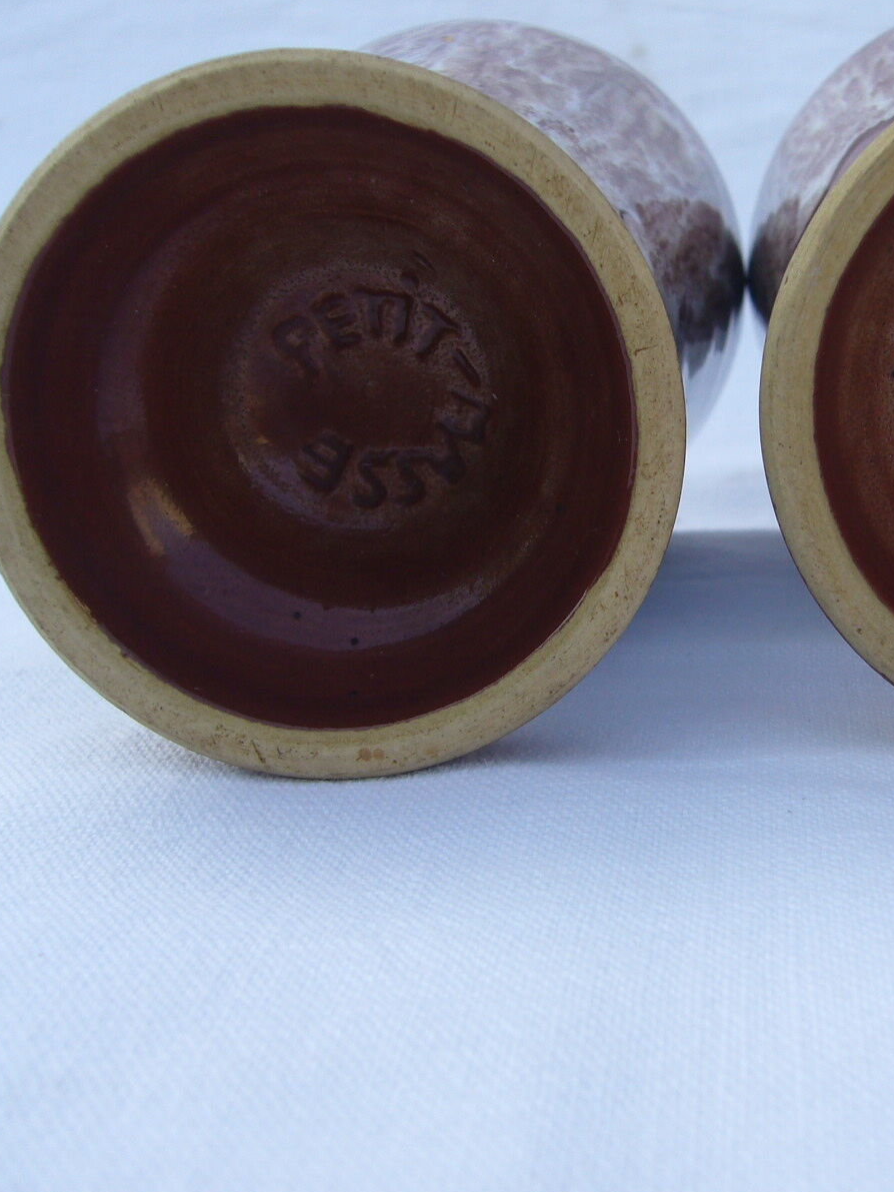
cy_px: 599
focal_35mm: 47
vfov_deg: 40.4
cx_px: 738
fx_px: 1618
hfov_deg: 30.0
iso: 80
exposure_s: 1/100
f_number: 5.6
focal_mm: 5.8
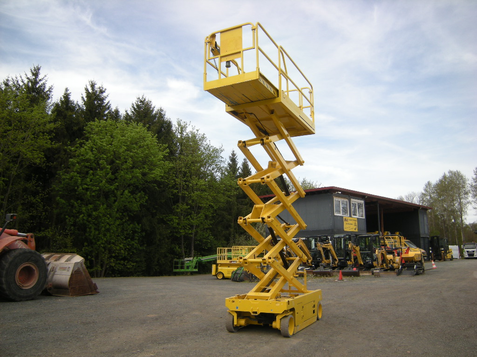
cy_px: 178
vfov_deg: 49.7
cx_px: 238
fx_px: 386
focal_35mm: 28
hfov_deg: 63.4
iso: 64
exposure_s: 1/166
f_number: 5.6
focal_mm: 4.7
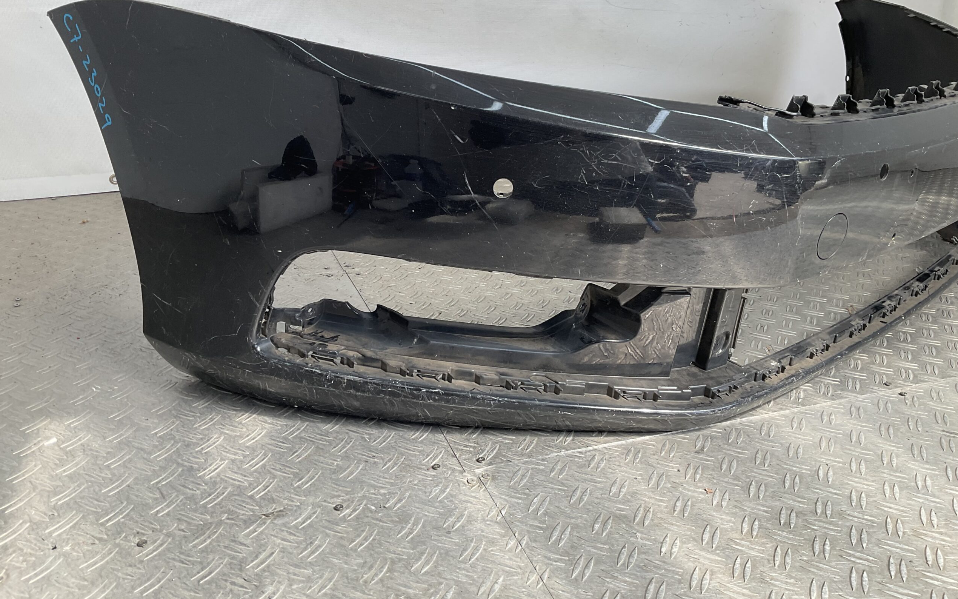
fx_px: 809
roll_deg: -3.4
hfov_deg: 61.2
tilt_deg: -19.0
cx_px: 482
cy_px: 240
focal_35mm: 31
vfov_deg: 40.4
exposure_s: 1/245
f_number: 1.8
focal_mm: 3
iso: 16
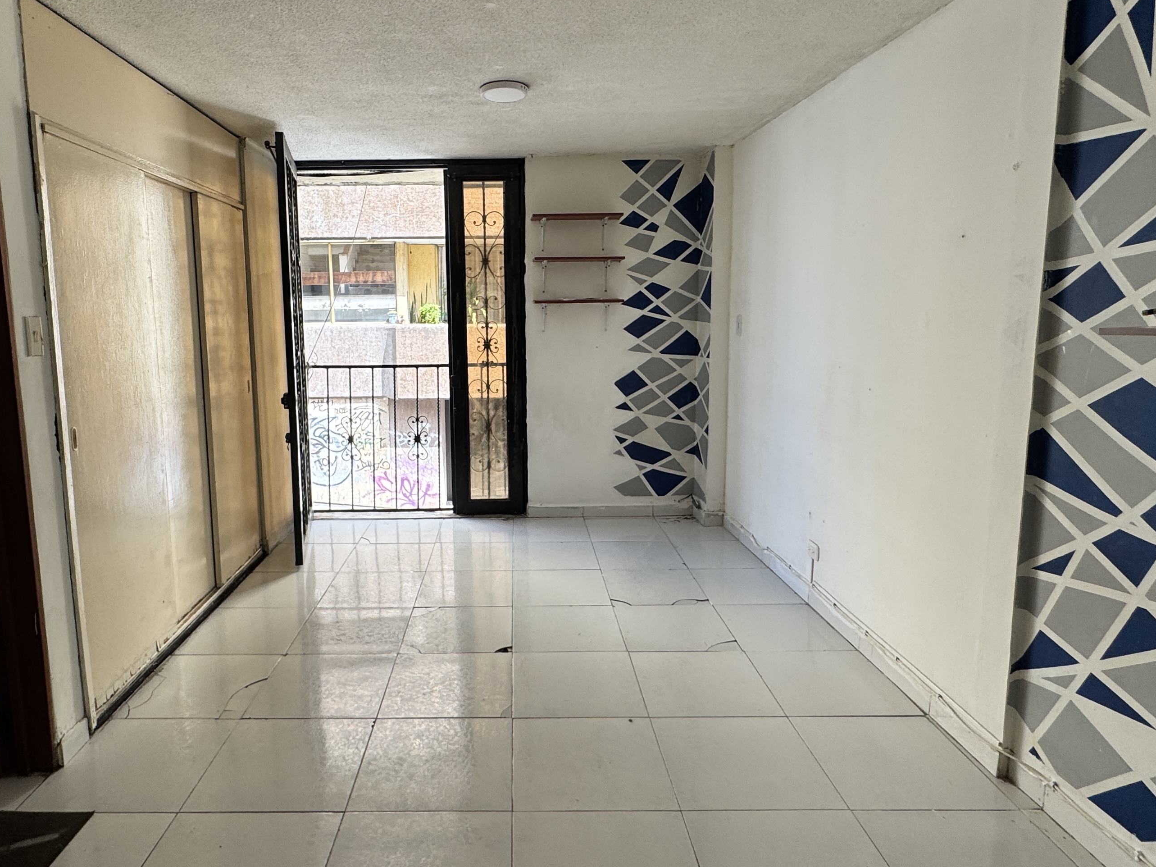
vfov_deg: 61.0
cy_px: 409
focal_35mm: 22
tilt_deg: -8.8
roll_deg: +0.7
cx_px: 507
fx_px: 735
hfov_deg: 76.1
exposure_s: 1/155
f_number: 2.2
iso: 40
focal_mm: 2.22
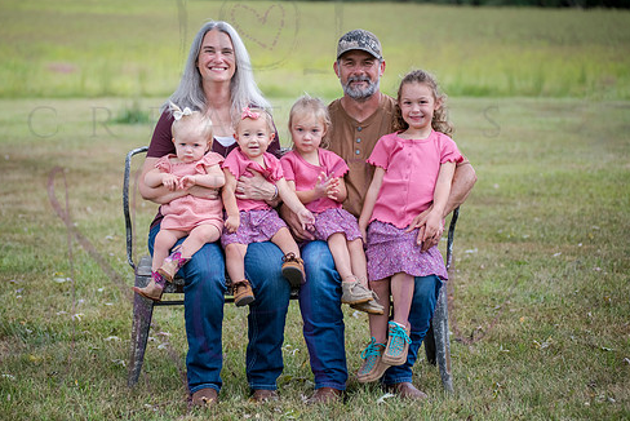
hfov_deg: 21.4
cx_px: 265
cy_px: 185
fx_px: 1663
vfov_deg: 14.4
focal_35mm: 95
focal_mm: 80
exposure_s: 1/640
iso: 400
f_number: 3.2
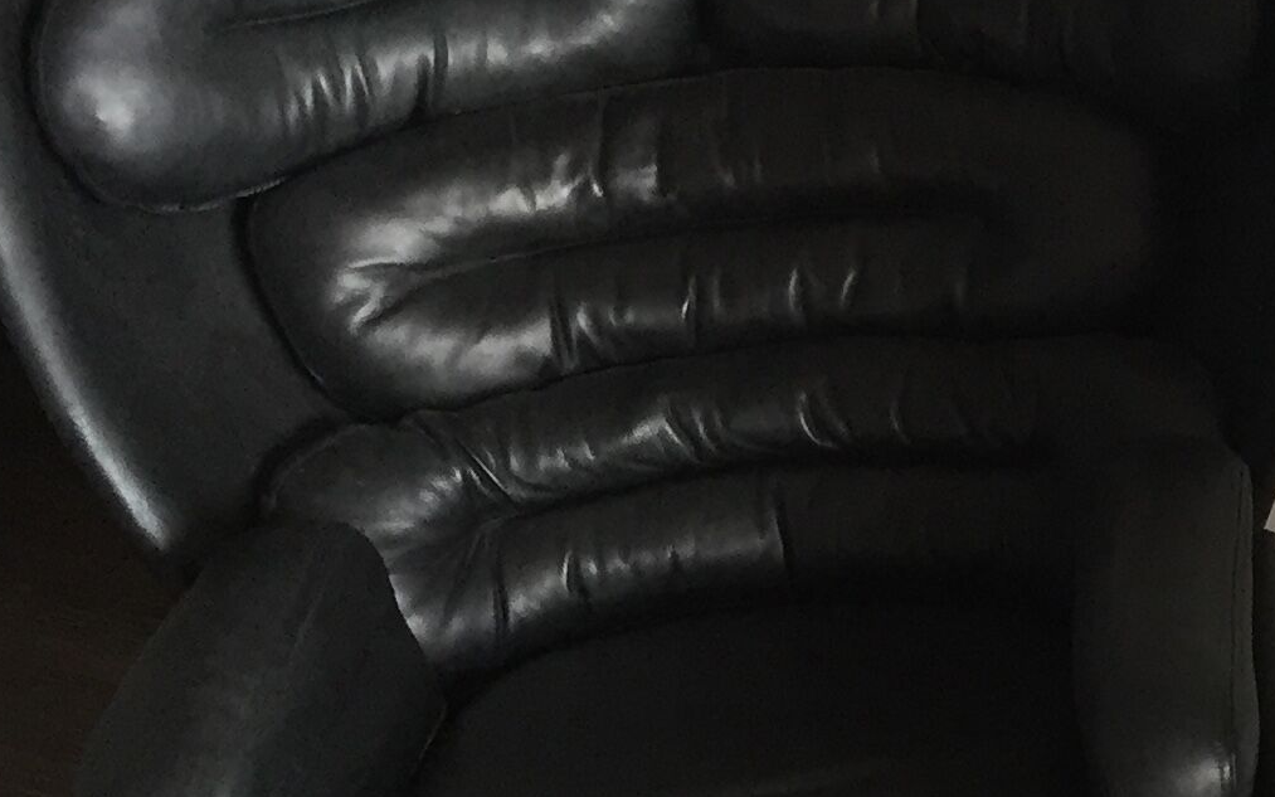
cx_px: 1533
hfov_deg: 19.7
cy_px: 578
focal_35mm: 99
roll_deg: +5.5
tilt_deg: -24.6
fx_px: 3440
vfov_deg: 13.2
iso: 125
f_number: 2.2
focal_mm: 4.15
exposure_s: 1/33
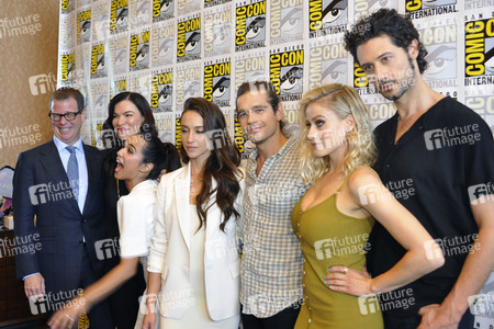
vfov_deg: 36.9
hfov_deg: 53.1
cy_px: 164
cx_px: 247
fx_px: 494
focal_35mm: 36
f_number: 4.5
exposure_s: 1/80
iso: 1000
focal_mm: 24
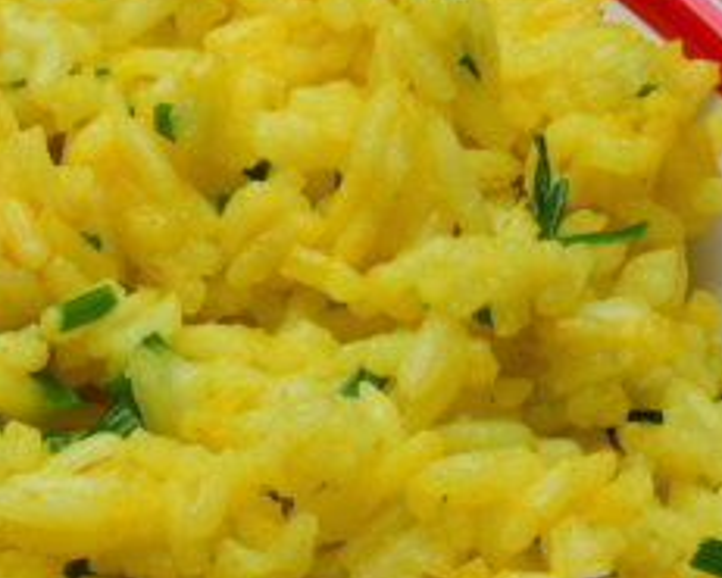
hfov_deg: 8.0
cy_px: 534
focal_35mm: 238
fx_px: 5088
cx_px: -281
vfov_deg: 6.5
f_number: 32
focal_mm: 52
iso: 125
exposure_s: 1/4
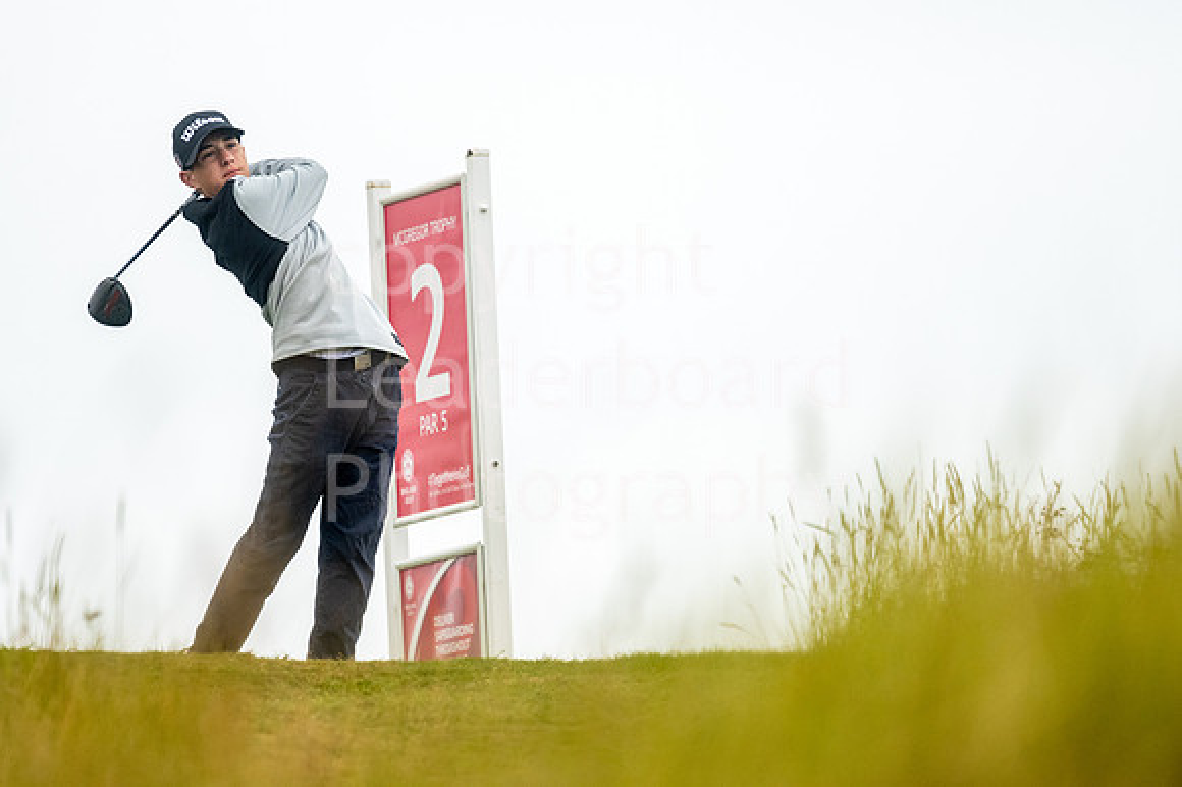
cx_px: 605
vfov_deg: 2.7
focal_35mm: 502
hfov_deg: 4.1
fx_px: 16482
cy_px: 348
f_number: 4
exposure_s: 1/1000
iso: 400
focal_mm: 300
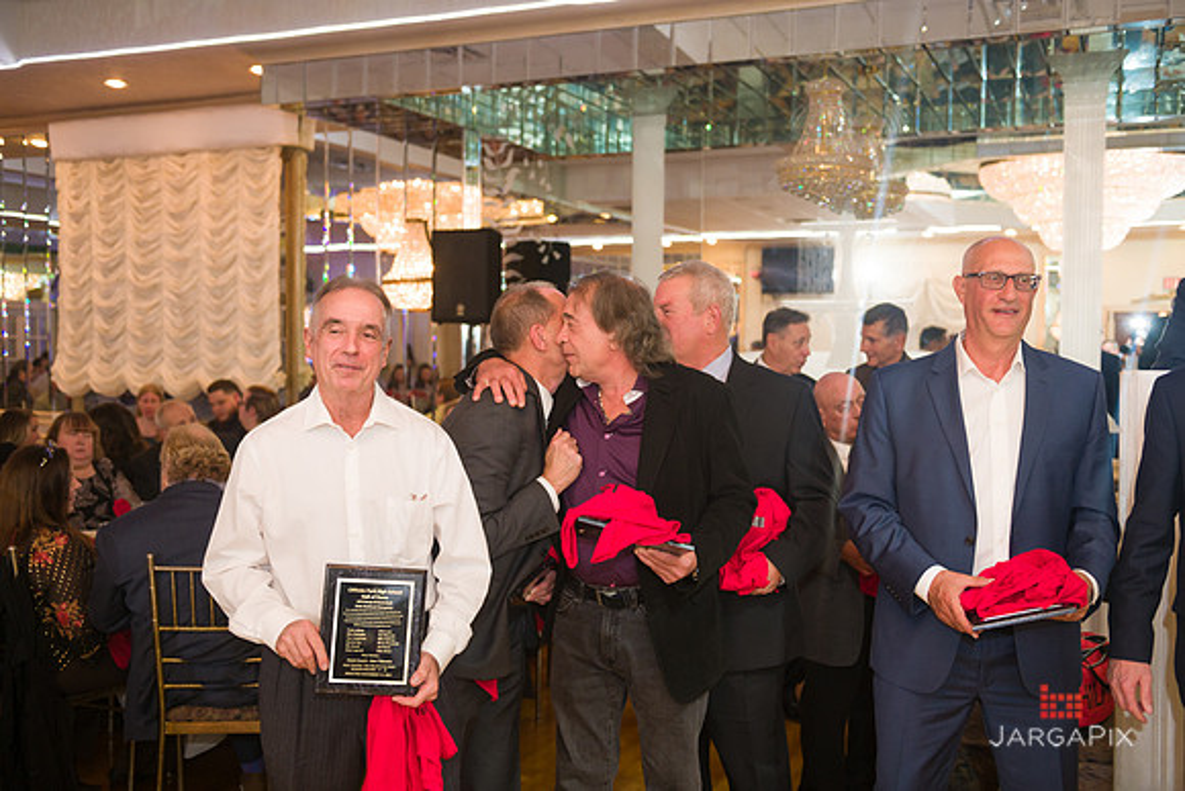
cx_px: 592
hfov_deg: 50.7
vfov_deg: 35.1
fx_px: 1251
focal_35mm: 38
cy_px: 396
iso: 1000
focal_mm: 38
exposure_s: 1/125
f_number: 3.2
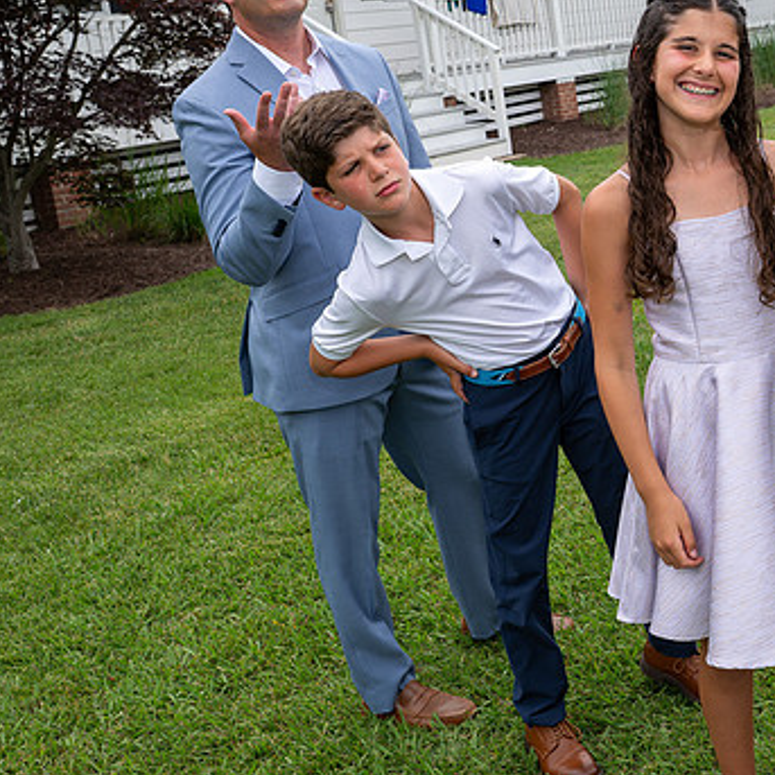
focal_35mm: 55
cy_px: 254
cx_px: 812
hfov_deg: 28.7
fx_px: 1393
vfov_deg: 30.8
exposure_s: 1/250
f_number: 7.1
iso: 140
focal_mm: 30
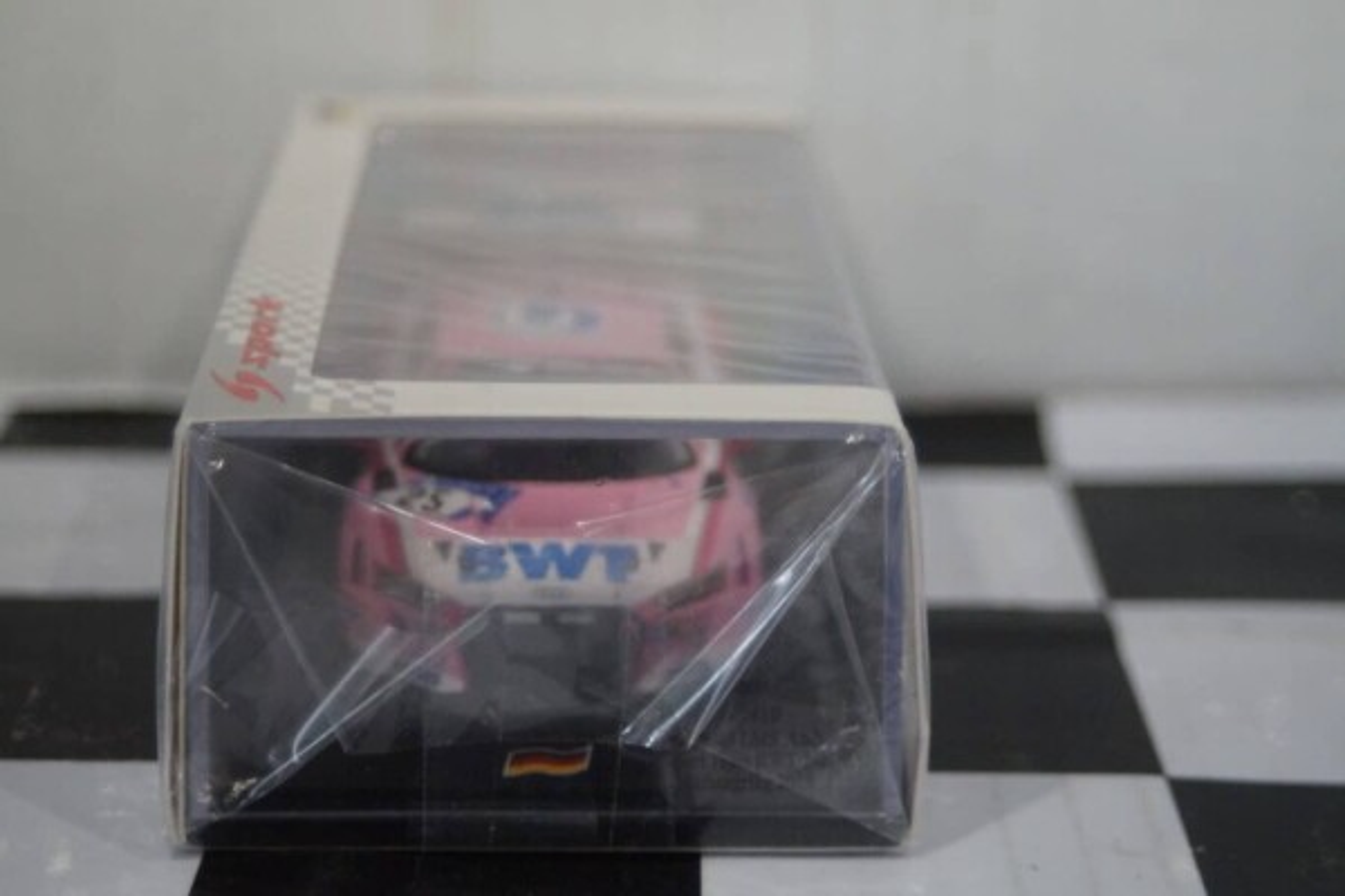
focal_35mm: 82
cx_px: 672
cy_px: 448
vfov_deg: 16.6
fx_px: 3082
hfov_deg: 24.6
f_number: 5
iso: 3200
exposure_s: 1/160
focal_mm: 55
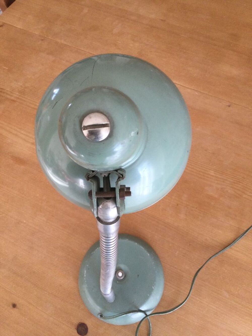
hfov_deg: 45.4
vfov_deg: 58.3
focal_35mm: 31
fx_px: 301
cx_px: 126
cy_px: 168
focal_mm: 3.3
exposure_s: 1/33
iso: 50
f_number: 2.4
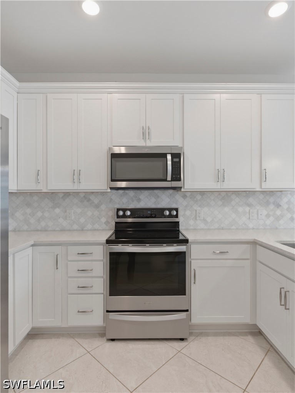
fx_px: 205
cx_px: 148
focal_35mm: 18
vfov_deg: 87.8
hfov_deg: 71.6
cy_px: 196
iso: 100
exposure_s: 1/13
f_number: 7.1
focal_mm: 23
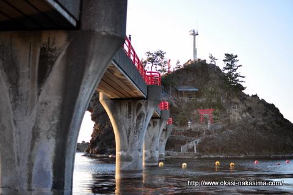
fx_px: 427
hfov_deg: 37.9
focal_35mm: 52
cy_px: 98
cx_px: 146
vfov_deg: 25.7
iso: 200
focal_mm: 35
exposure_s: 1/800
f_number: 1.8
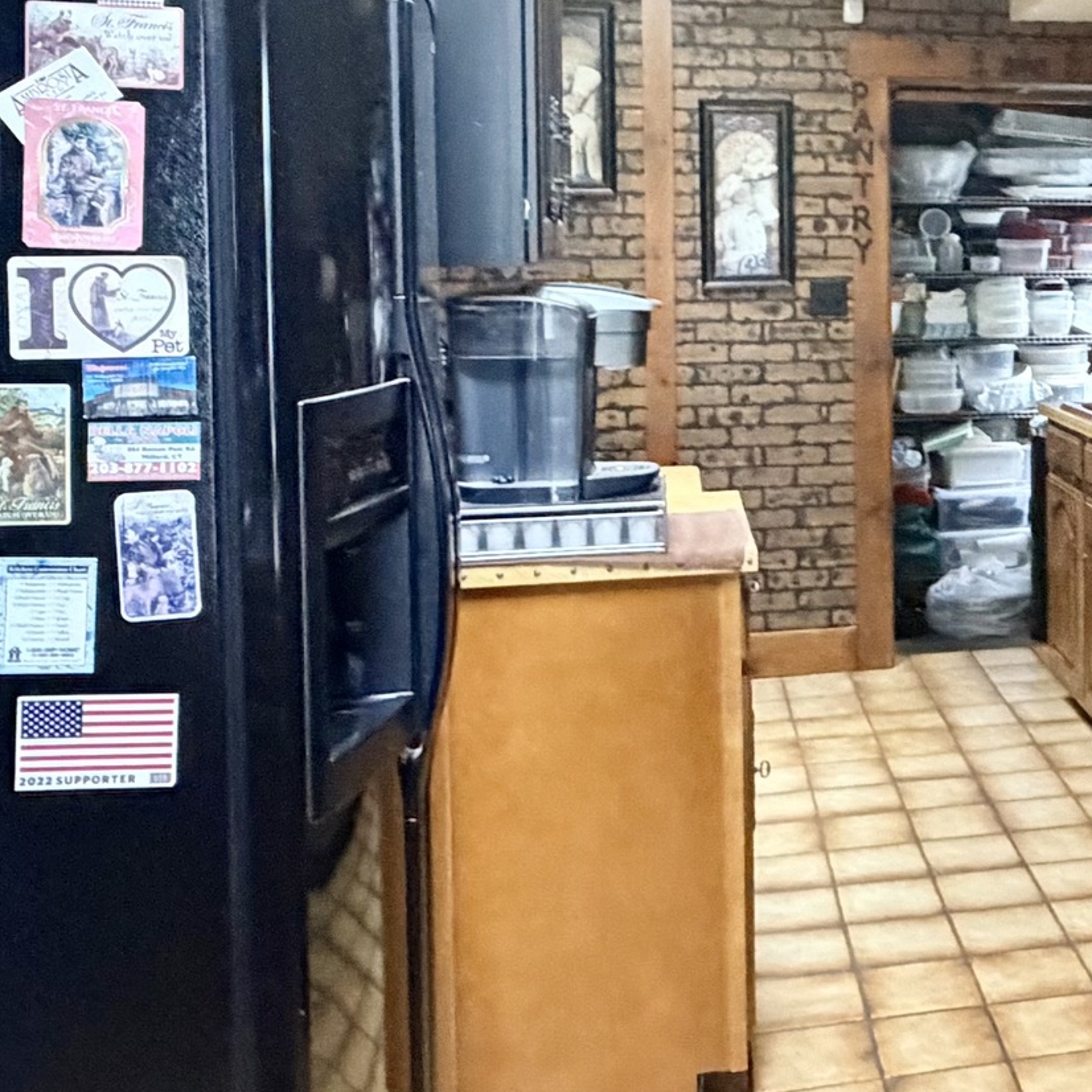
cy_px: 319
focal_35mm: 46
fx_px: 1642
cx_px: 1116
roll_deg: +0.8
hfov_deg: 33.4
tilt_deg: -2.6
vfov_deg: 36.2
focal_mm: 2.22
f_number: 2.2
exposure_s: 1/60
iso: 800
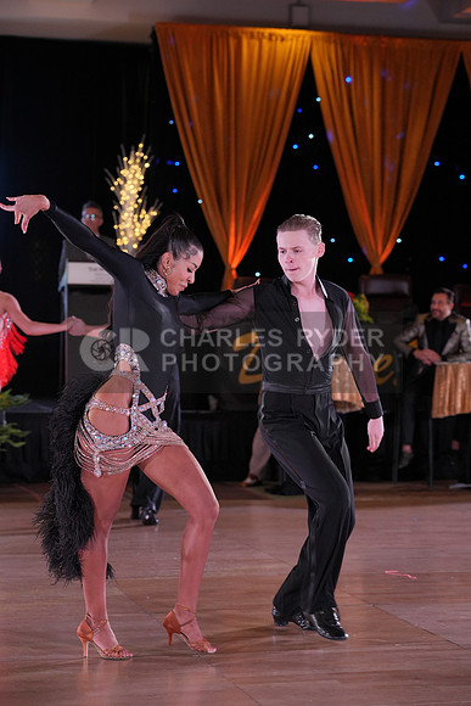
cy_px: 353
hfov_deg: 16.3
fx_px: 1647
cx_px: 236
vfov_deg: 24.2
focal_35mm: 84
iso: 1250
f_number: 4
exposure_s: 1/400
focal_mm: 84
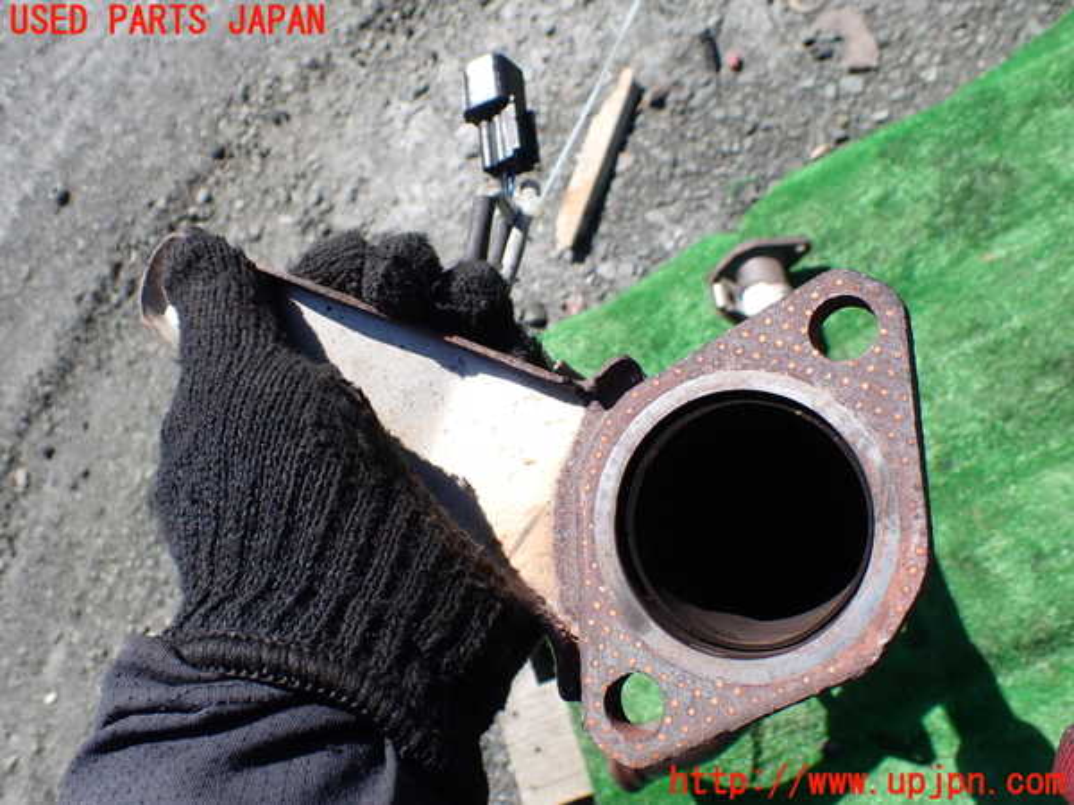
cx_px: 537
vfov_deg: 46.8
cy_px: 402
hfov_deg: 60.0
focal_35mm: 30
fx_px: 931
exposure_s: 1/640
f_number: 3.2
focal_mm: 5.4
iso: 100
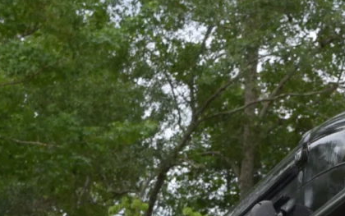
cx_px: 504
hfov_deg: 9.9
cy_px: 631
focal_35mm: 205
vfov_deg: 6.0
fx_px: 1929
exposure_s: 1/125
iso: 250
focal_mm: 22
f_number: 5.6
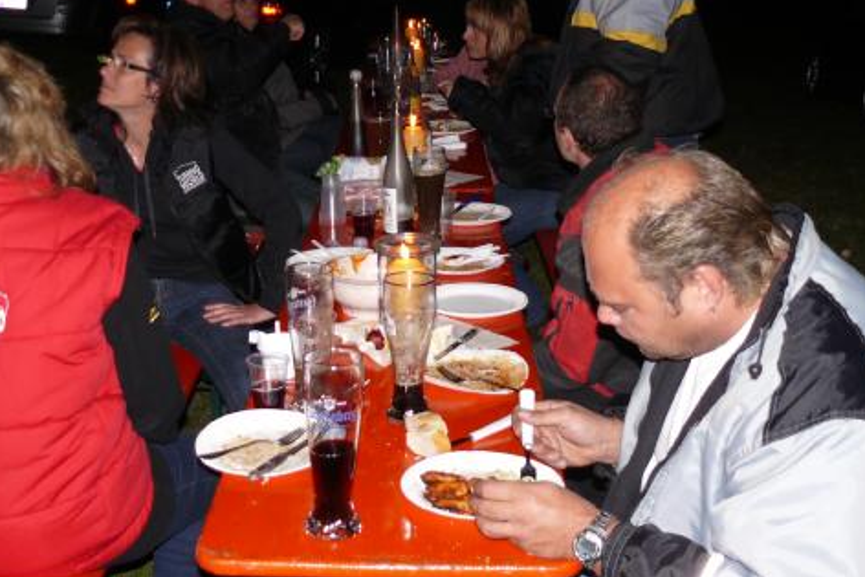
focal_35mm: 54
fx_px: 1298
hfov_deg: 36.8
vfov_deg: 24.8
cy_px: 157
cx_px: 387
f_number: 2.8
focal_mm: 7.4
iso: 125
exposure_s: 1/30
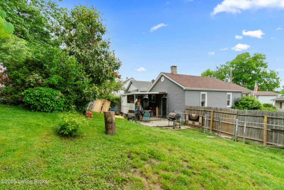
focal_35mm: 15
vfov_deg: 77.3
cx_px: 142
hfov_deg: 100.4
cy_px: 95
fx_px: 118
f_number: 9
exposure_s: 1/200
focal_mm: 10
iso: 400
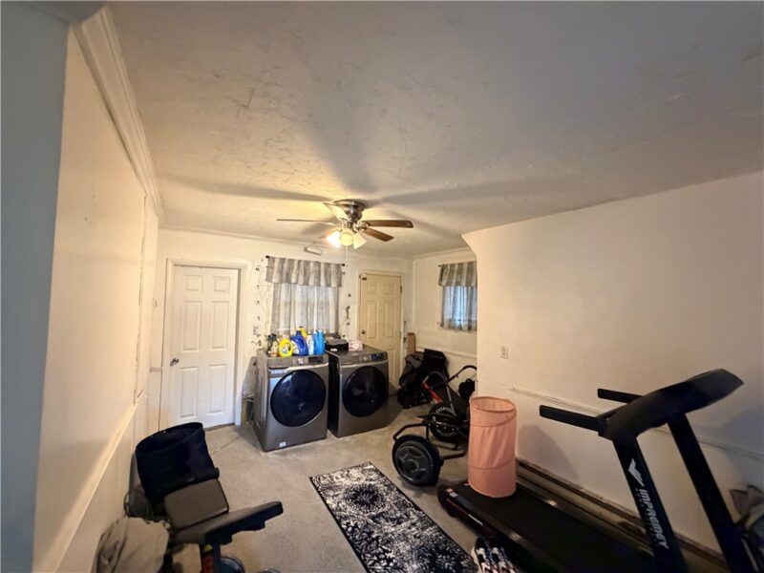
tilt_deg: +3.3
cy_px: 286
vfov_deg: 85.7
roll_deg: -0.9
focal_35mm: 14
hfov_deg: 102.1
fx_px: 309
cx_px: 382
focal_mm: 2.22
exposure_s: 1/60
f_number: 2.2
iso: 1000
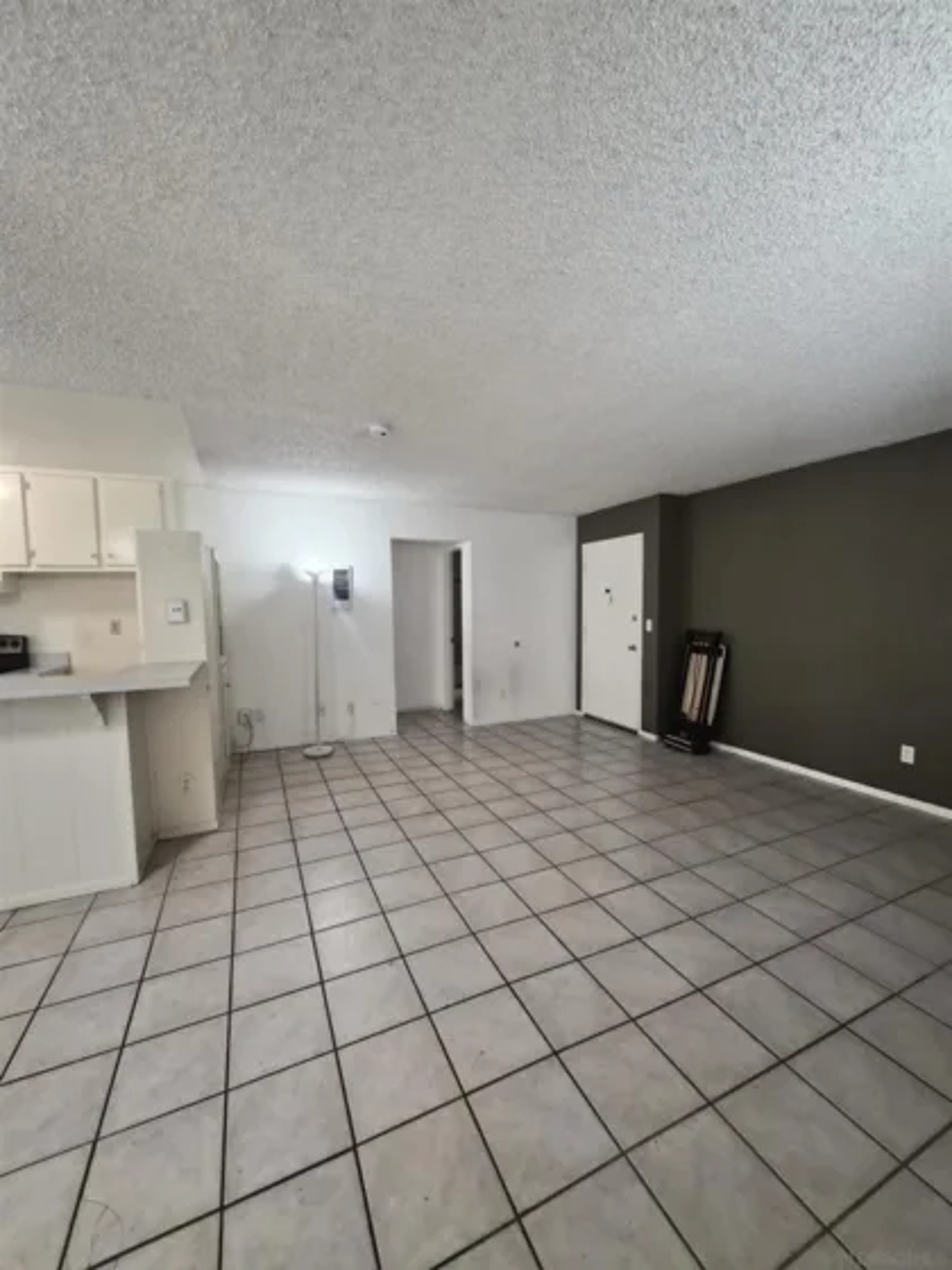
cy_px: 635
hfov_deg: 89.9
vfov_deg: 106.2
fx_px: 477
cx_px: 476
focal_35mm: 13
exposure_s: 1/60
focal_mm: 1.7
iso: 320
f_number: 2.2
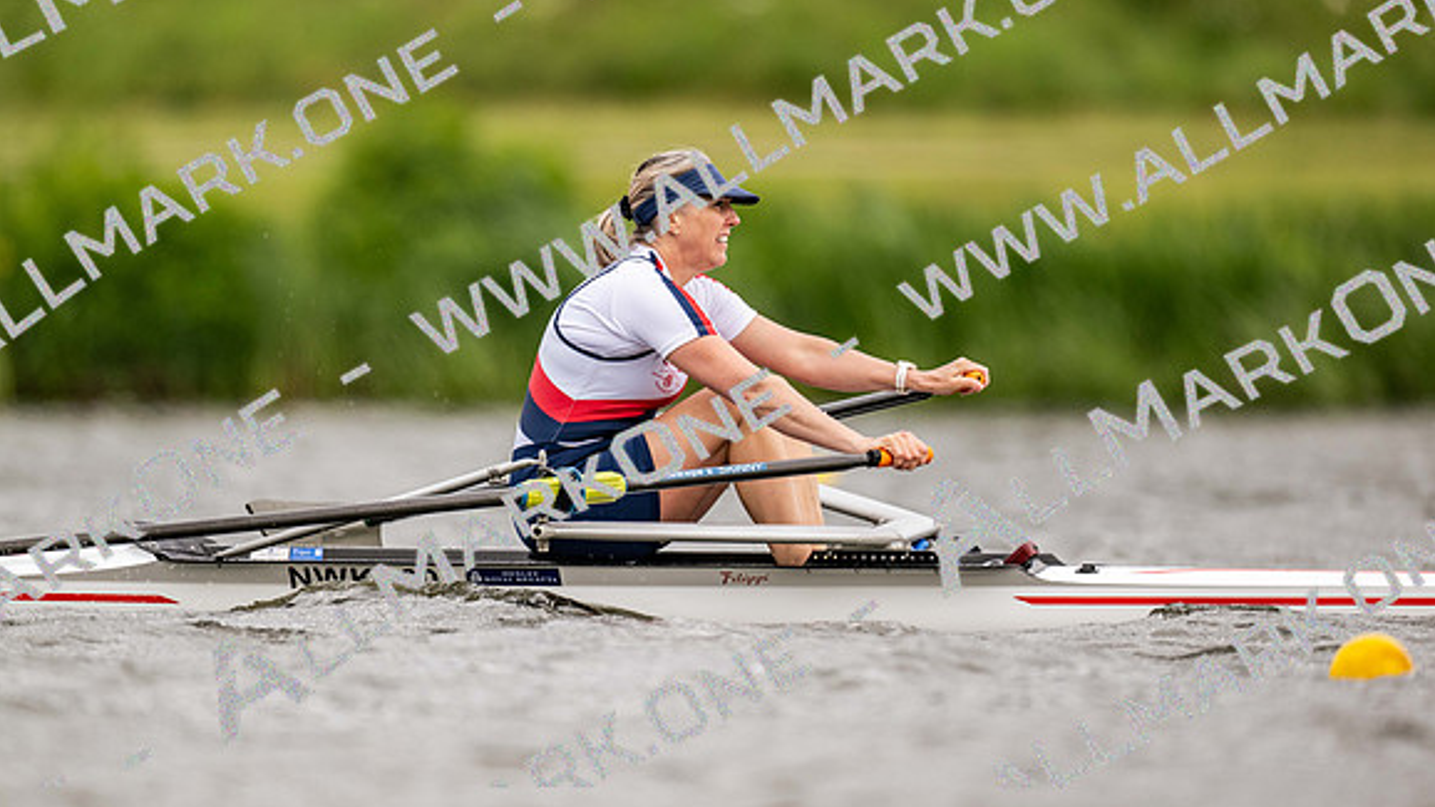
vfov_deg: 1.9
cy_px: 361
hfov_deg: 3.4
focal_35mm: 631
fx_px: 24008
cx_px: 718
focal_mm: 600
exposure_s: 1/2500
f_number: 4
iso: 640
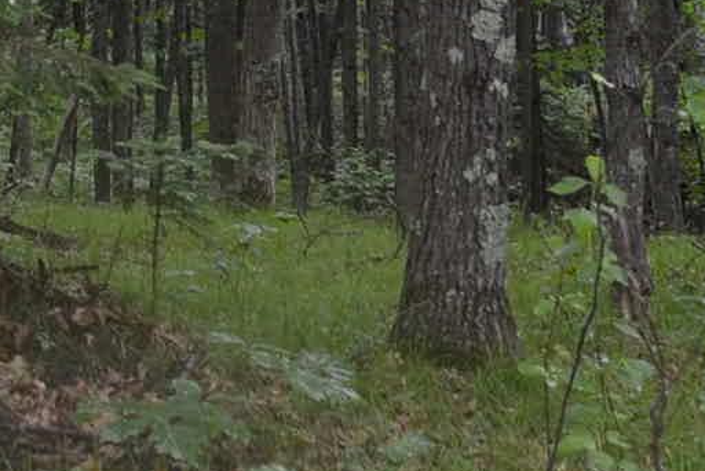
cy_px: -413
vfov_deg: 9.1
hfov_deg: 13.7
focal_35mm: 144
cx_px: -209
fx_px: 2821
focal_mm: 20
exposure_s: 1/60
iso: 400
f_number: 4
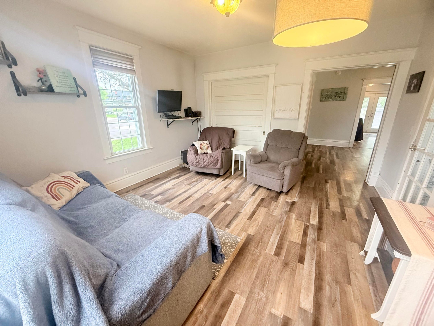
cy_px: 163
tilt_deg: -16.3
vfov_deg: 85.7
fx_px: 176
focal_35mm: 14
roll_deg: +0.7
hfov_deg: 102.1
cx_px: 217
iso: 400
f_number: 2.2
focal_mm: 2.22
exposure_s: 1/120
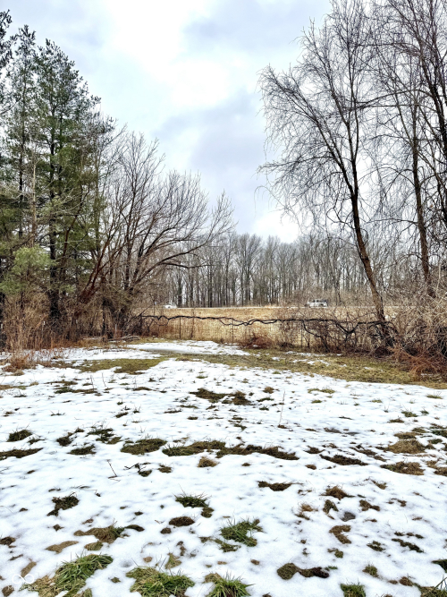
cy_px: 298
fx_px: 413
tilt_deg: -0.1
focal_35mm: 24
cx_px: 224
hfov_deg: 56.8
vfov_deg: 71.6
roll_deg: +0.8
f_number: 1.78
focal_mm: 6.76
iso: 80
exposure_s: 1/4310
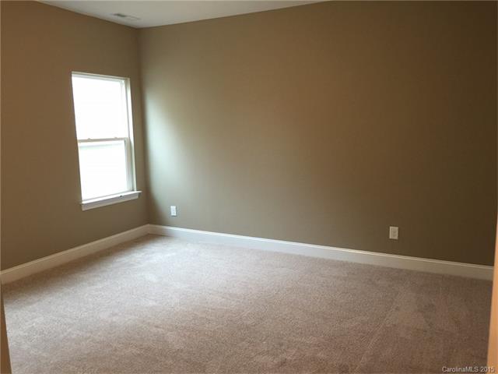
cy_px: 187
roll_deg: +0.8
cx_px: 249
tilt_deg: -8.4
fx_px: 417
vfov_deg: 48.2
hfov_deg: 61.7
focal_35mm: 29
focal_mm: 4.15
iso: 80
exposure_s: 1/15
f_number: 2.2
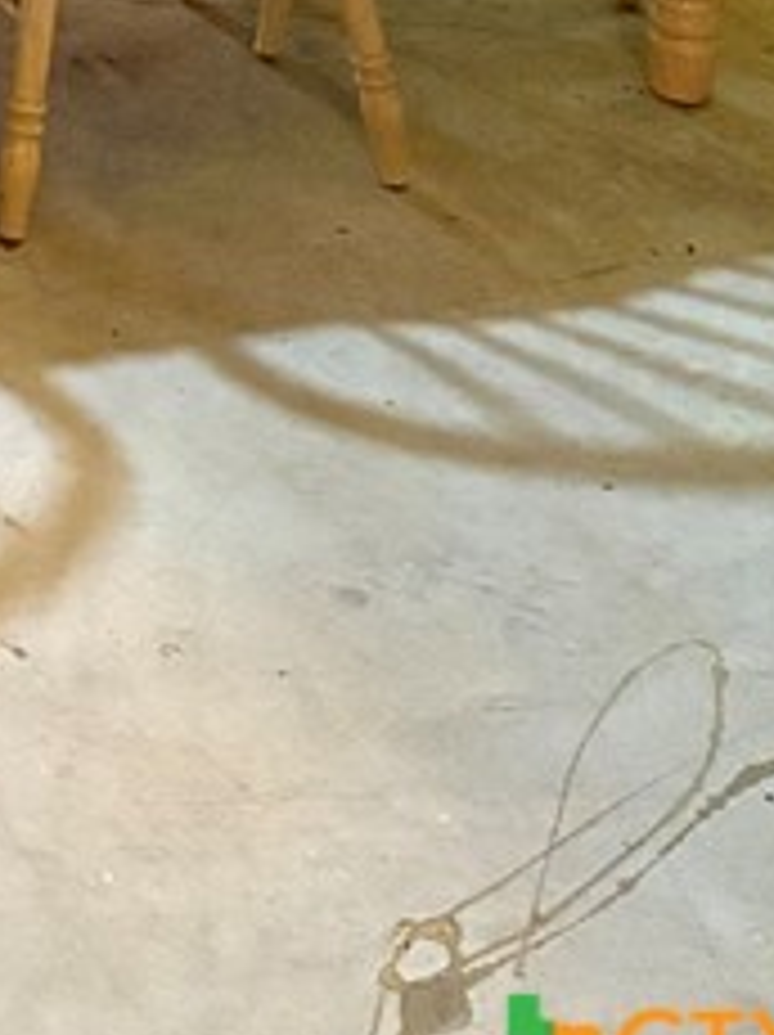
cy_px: -1094
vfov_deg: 14.0
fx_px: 3465
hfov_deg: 11.8
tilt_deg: -5.8
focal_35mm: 116
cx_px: -608
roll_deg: -0.2
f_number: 1.6
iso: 500
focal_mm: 5.96
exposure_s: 1/60
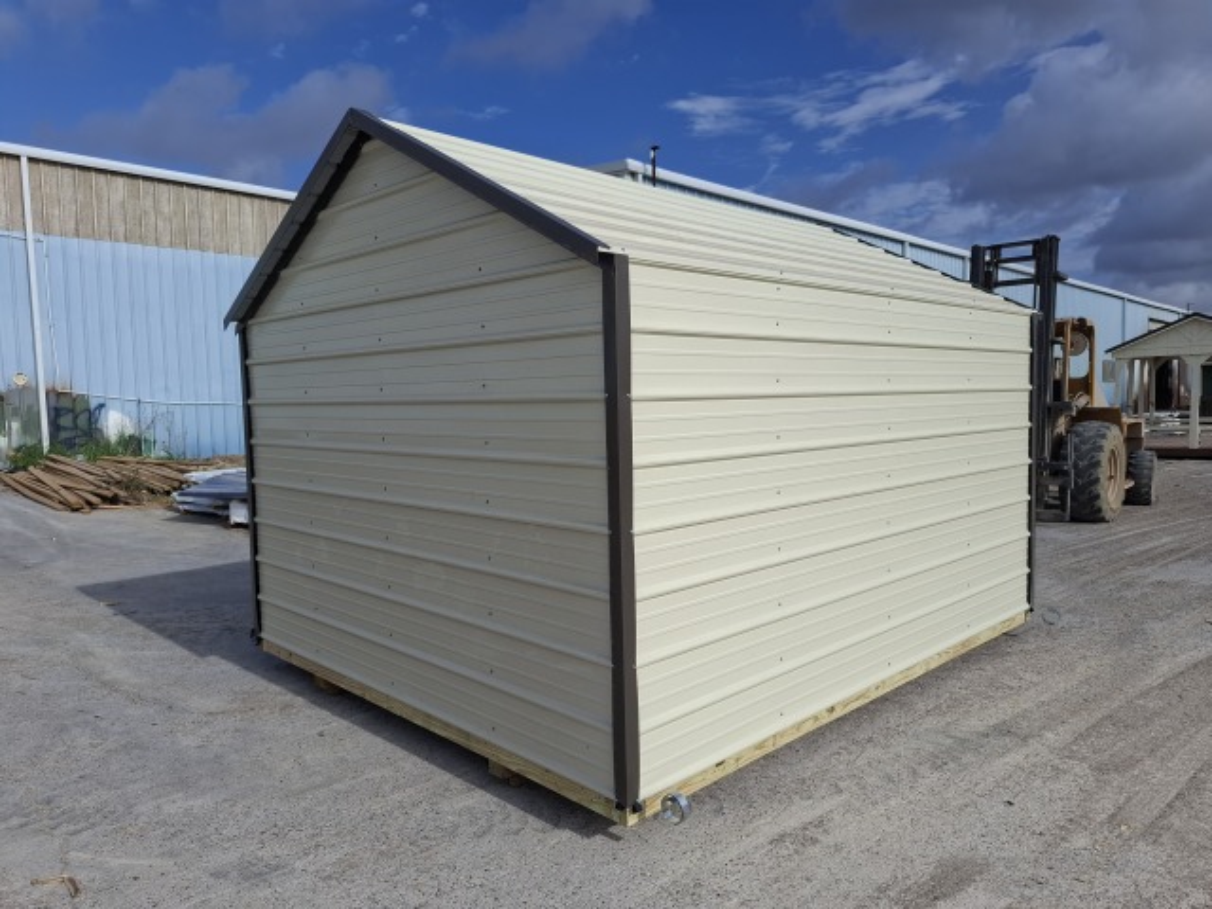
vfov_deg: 58.9
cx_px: 606
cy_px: 454
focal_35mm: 23
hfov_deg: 73.9
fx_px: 805
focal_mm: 5.54
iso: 50
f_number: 1.8
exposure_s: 1/2208
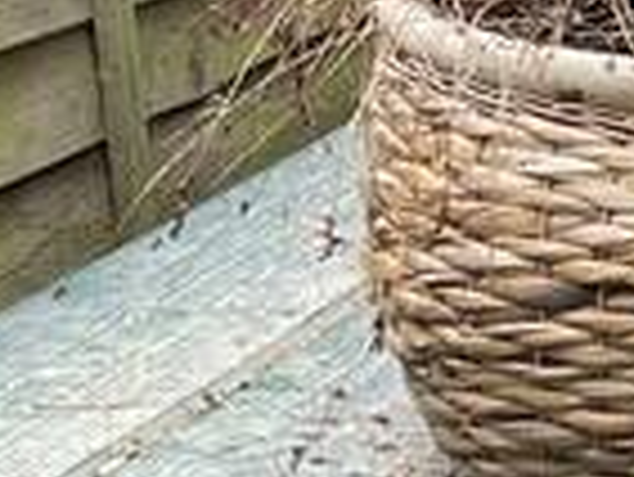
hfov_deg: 9.3
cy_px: 486
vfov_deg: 7.8
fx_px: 3465
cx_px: 1560
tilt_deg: -16.1
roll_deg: -0.5
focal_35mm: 189
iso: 64
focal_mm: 4.2
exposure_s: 1/121
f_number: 1.6
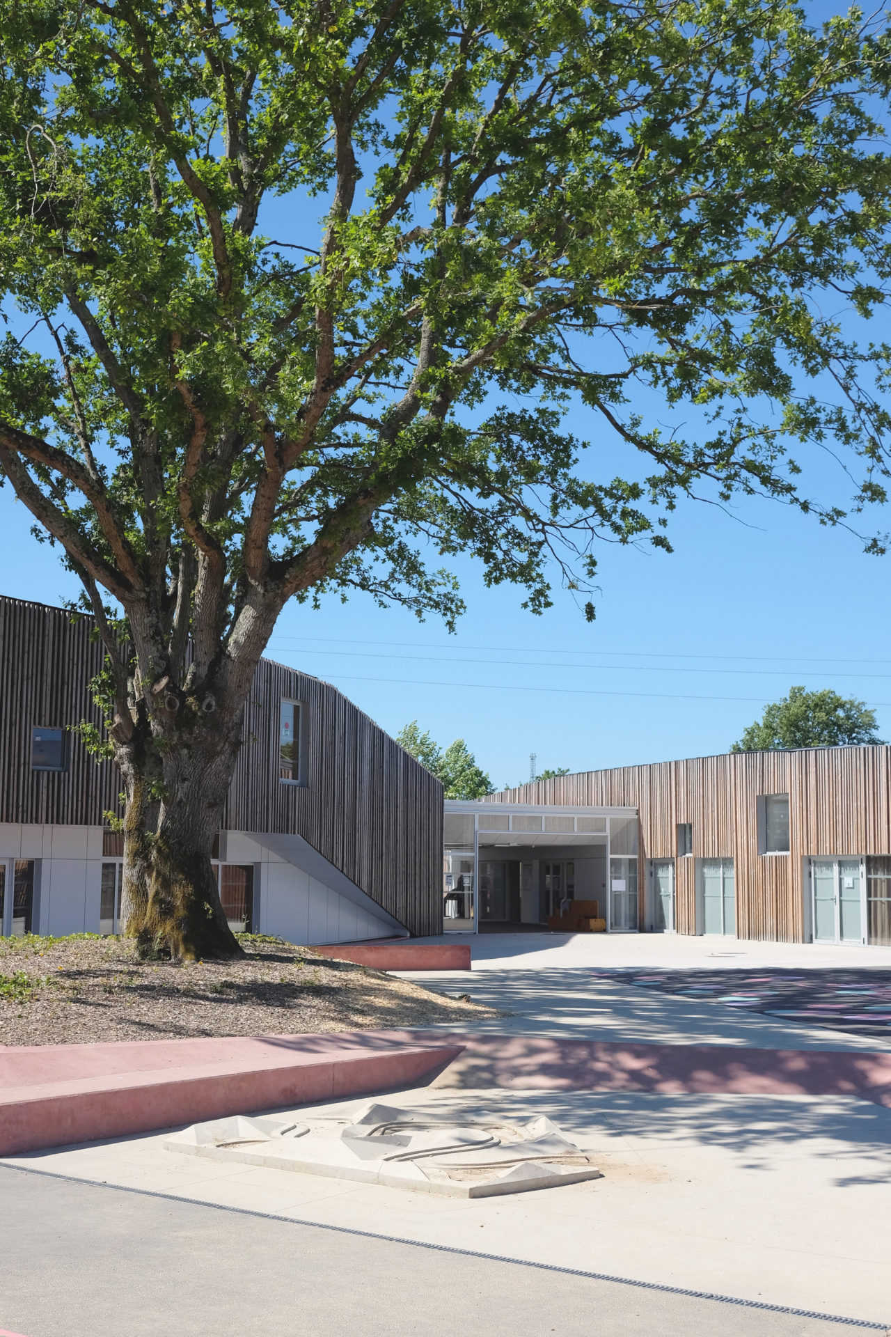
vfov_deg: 47.4
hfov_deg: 32.6
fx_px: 1522
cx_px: 446
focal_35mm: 41
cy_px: 668
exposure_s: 1/1250
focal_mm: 27
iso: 400
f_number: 6.4
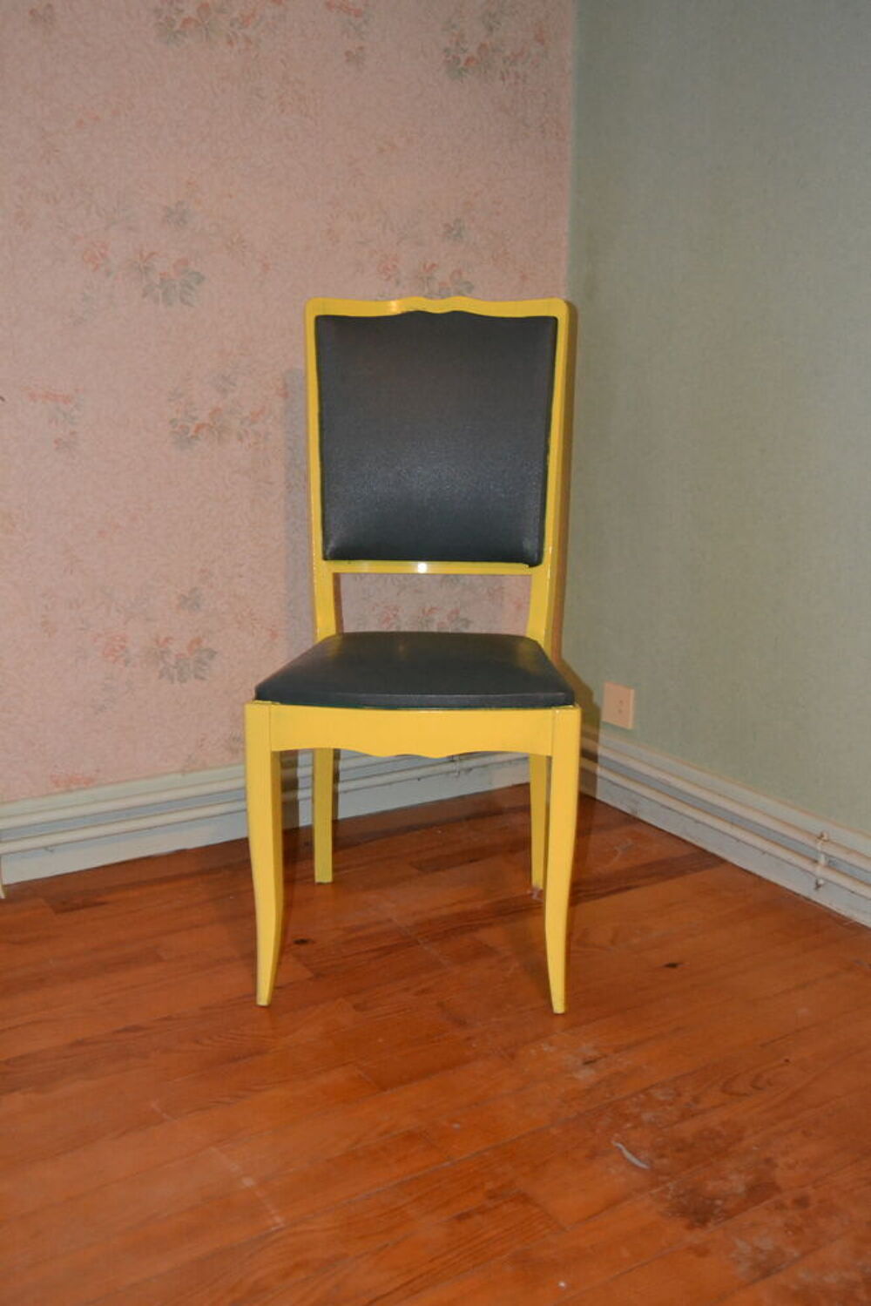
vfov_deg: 53.1
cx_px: 436
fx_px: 1306
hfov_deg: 36.9
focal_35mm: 36
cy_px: 653
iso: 3200
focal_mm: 24
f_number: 3.8
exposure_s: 1/60
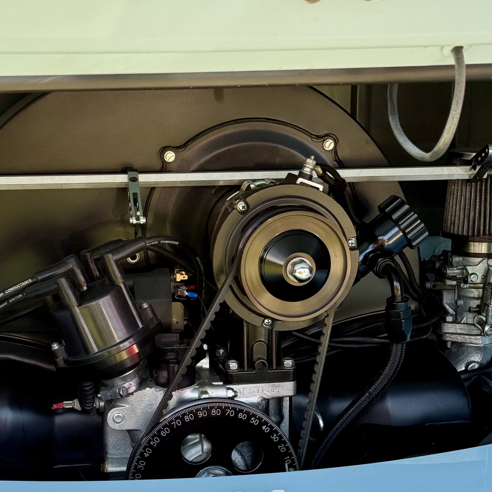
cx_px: 191
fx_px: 1303
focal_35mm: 81
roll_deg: -3.5
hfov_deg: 21.4
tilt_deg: -11.9
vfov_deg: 21.3
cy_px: 316
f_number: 1.78
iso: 80
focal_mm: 6.76
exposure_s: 1/252
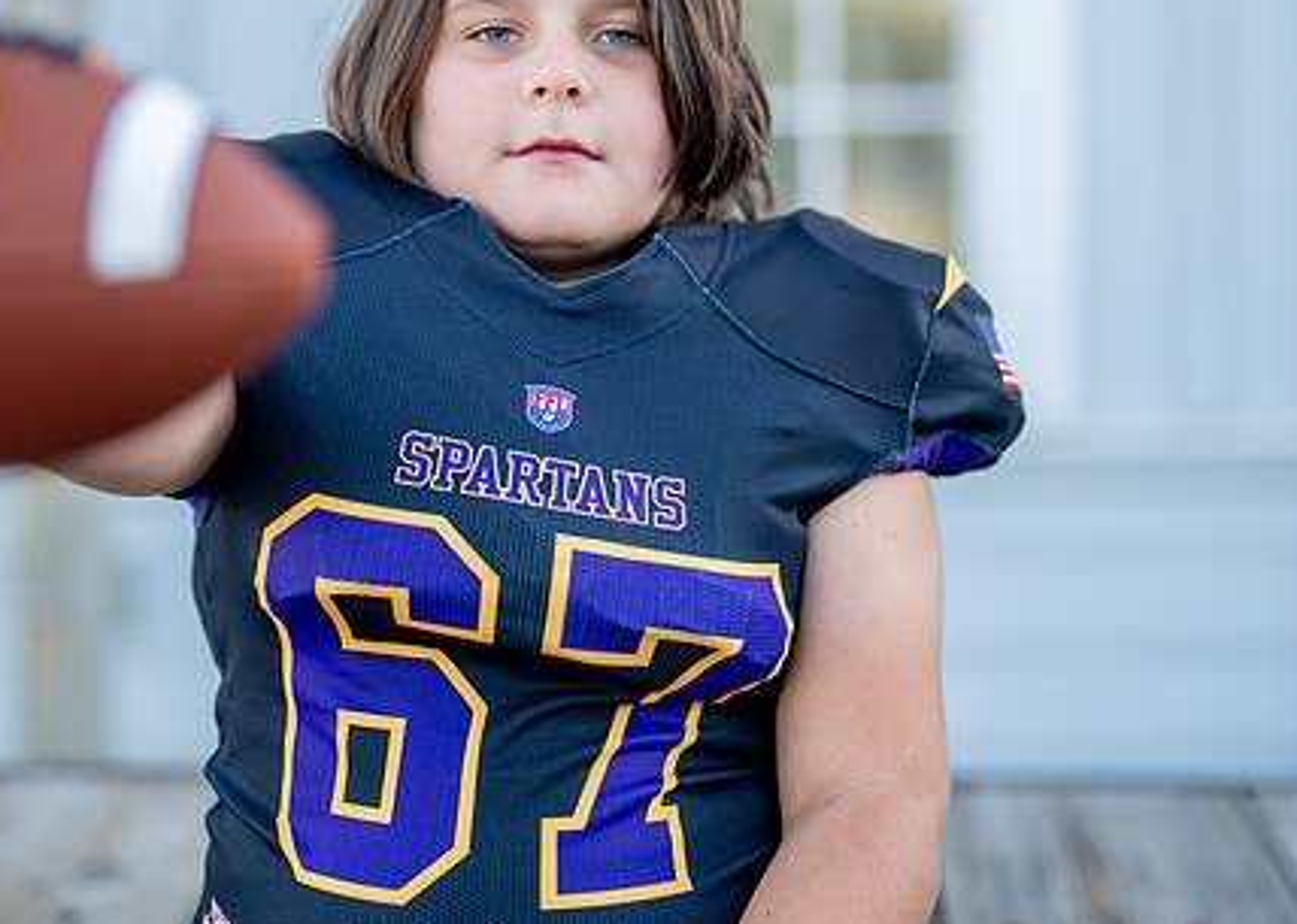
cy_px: 294
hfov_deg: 24.8
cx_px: 584
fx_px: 2945
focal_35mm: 80
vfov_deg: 17.8
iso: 100
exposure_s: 1/1250
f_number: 1.2
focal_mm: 50
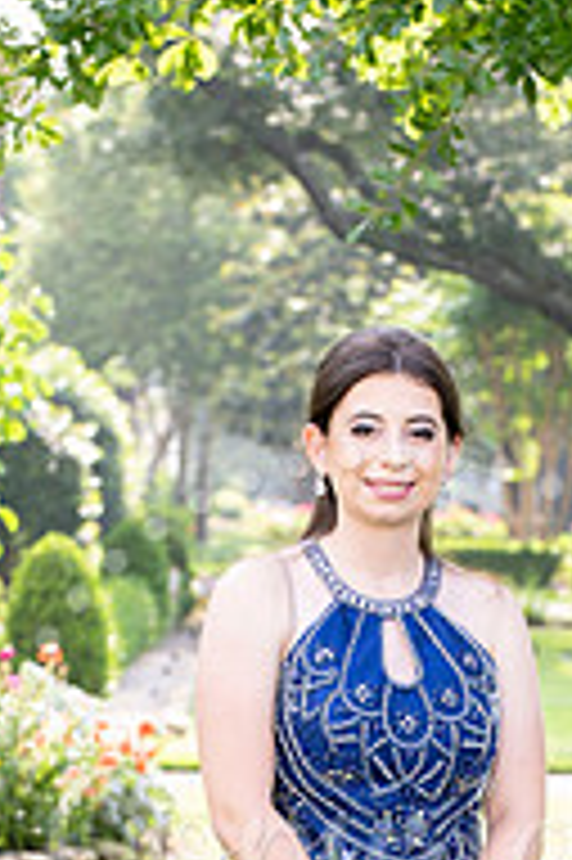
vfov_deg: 8.3
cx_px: 392
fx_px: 5921
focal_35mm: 248
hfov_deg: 5.5
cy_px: 860
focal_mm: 105
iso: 250
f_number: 7.1
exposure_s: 1/60
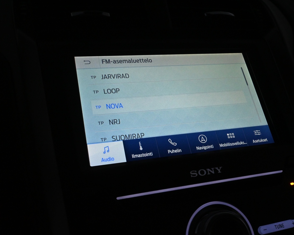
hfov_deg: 46.9
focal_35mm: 39
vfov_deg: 38.4
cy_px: 115
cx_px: 167
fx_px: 338
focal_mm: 22.5
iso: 3200
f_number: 10
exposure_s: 1/400
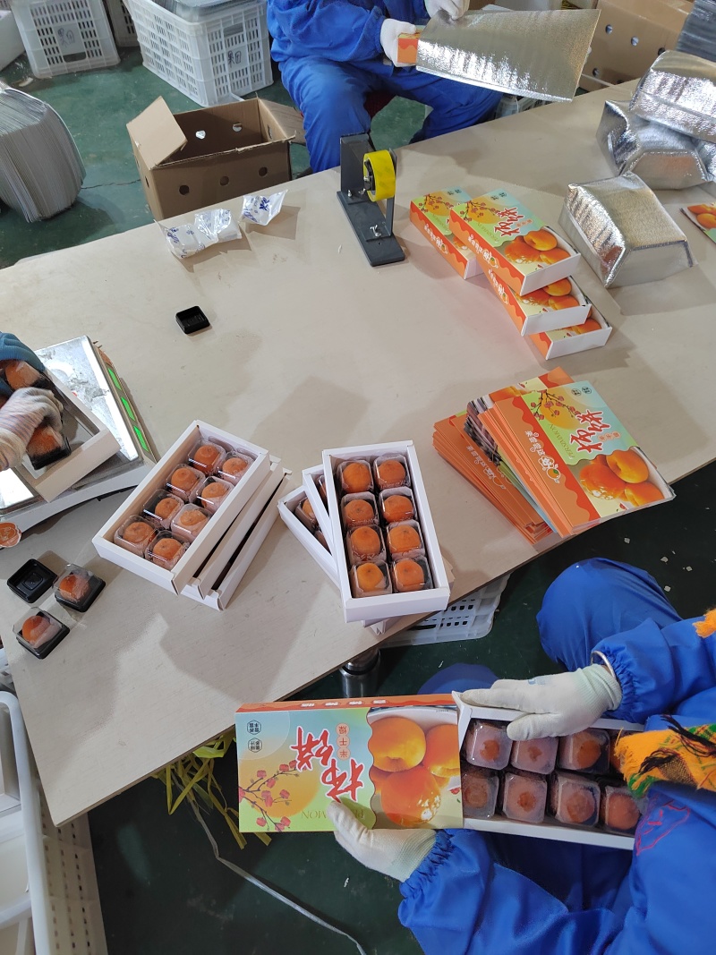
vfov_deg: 73.9
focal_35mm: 23
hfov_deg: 58.9
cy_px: 478
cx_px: 358
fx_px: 634
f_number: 1.9
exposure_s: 1/100
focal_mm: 5.52
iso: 1994
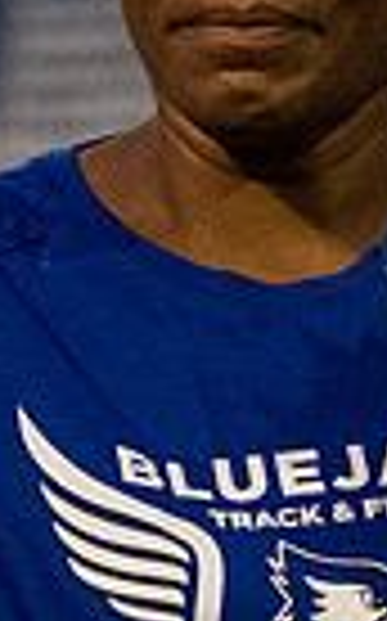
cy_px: 35
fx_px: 16454
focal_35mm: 973
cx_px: 1333
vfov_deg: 2.2
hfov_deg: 1.3
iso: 2000
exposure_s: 1/1000
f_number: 2.8
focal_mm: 75
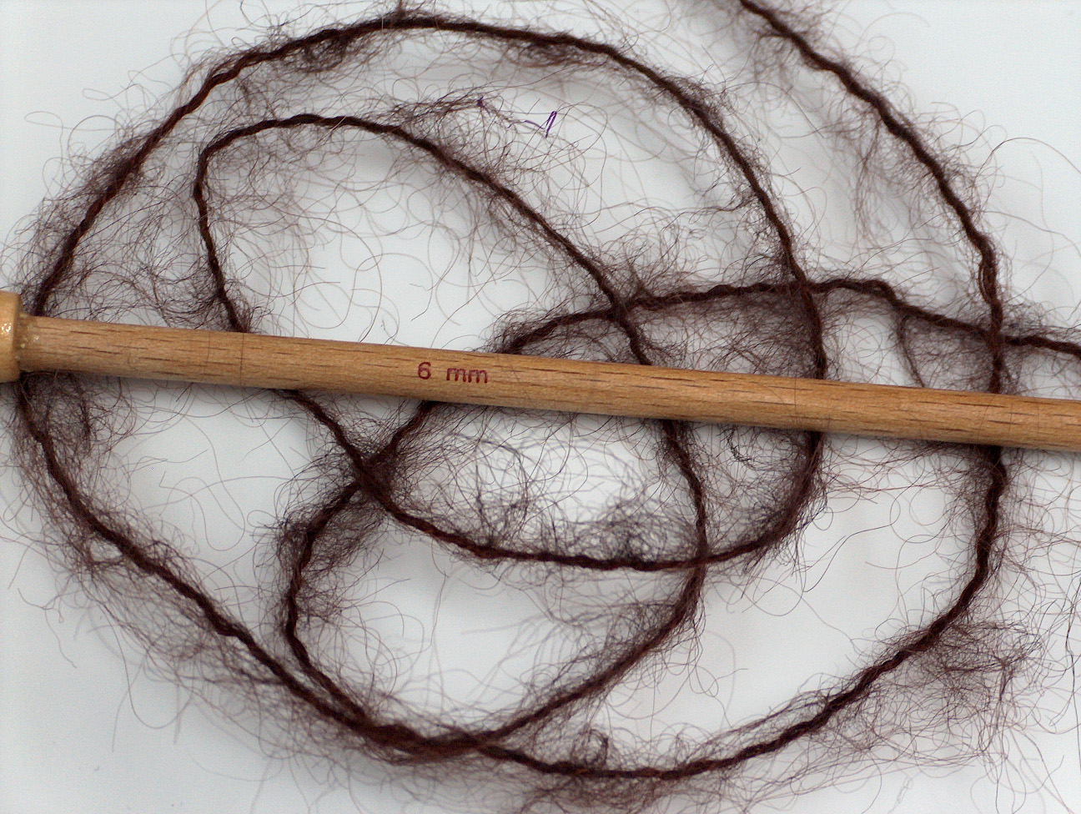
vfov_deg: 12.8
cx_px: 540
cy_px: 407
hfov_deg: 16.9
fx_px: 3628
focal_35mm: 116
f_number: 3
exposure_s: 1/10.9
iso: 200
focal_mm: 23.76
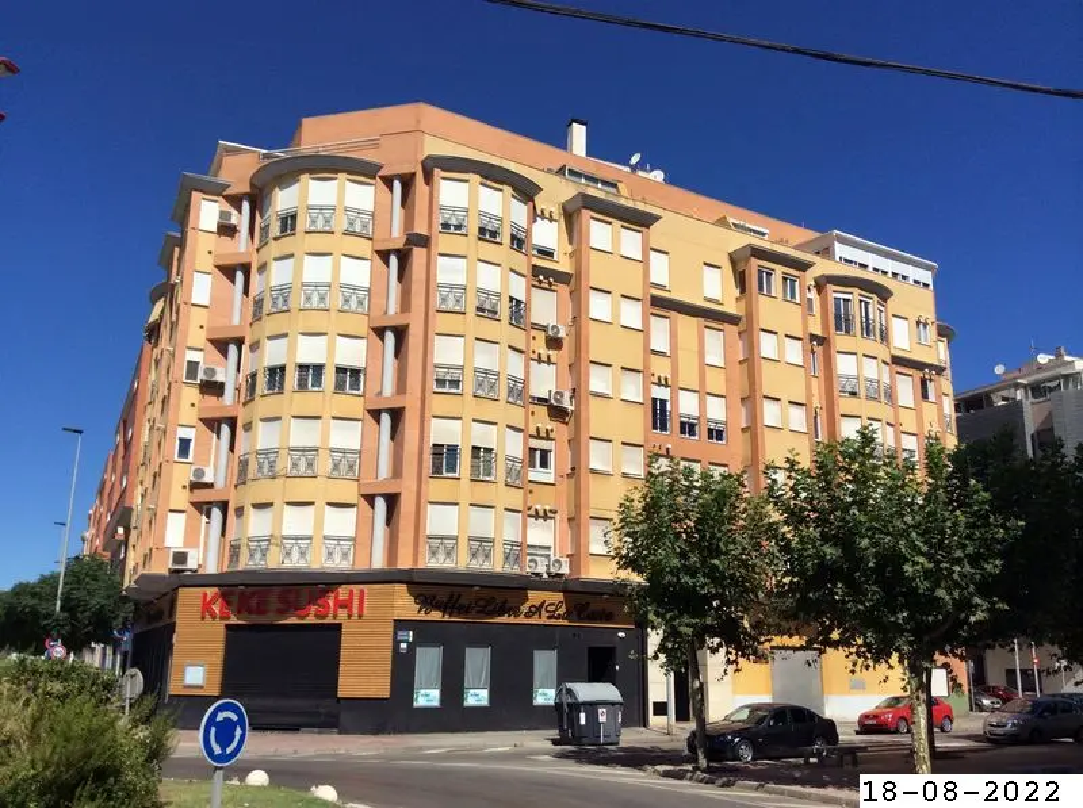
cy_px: 404
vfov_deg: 42.8
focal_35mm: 33
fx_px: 1031
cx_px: 542
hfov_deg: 55.4
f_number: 2.4
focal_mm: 3.3
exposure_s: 1/2865
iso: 32
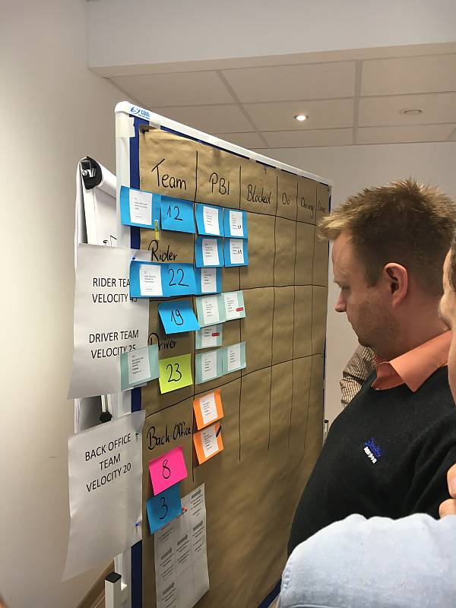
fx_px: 509
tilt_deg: -4.5
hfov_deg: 48.2
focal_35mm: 29
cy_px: 304
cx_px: 228
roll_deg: -0.1
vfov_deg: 61.7
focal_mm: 4.15
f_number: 2.2
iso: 64
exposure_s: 1/33
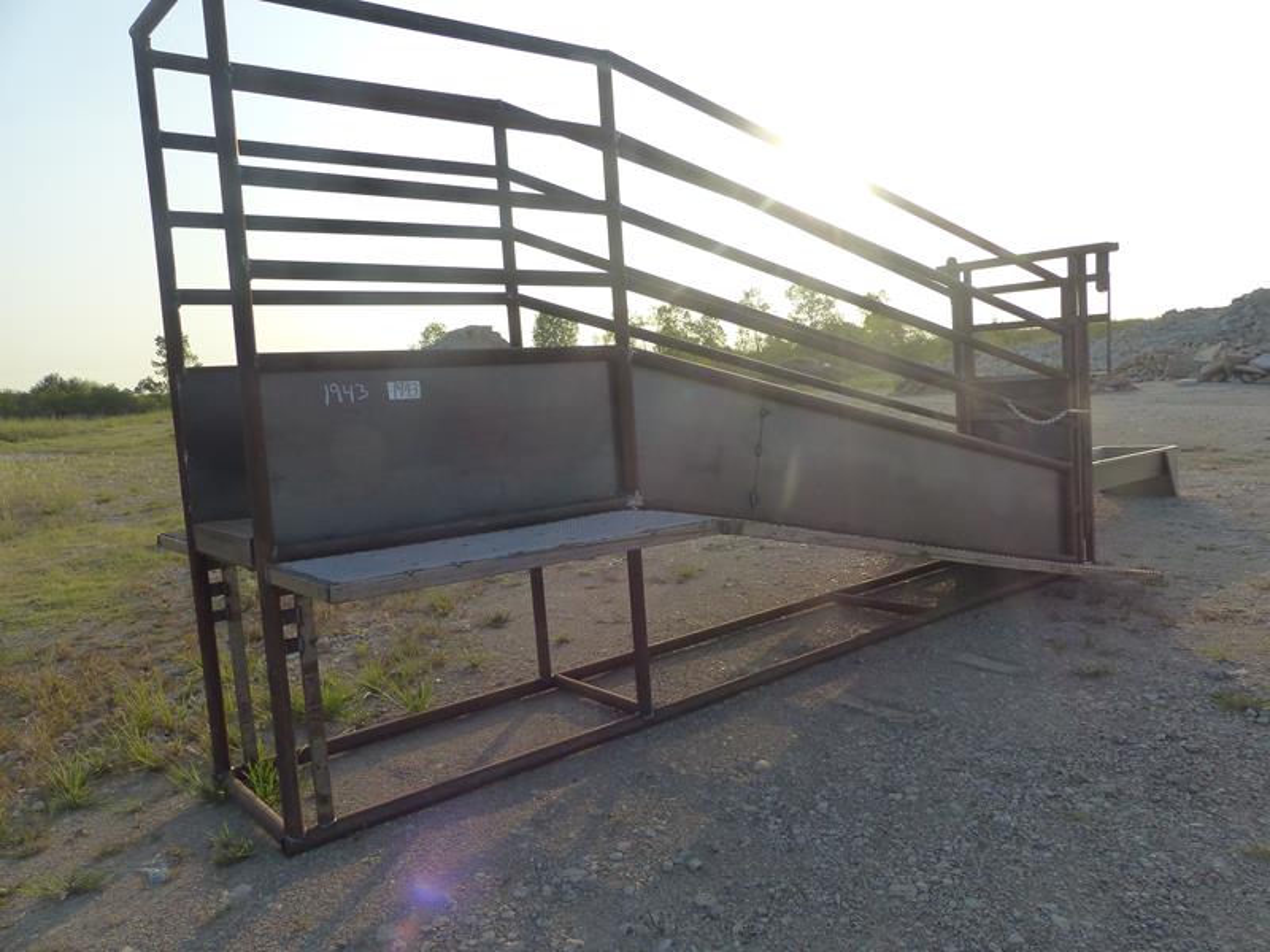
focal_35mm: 25
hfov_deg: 69.4
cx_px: 635
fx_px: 917
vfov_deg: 54.9
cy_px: 476
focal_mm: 4.5
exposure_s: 1/800
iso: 160
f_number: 4
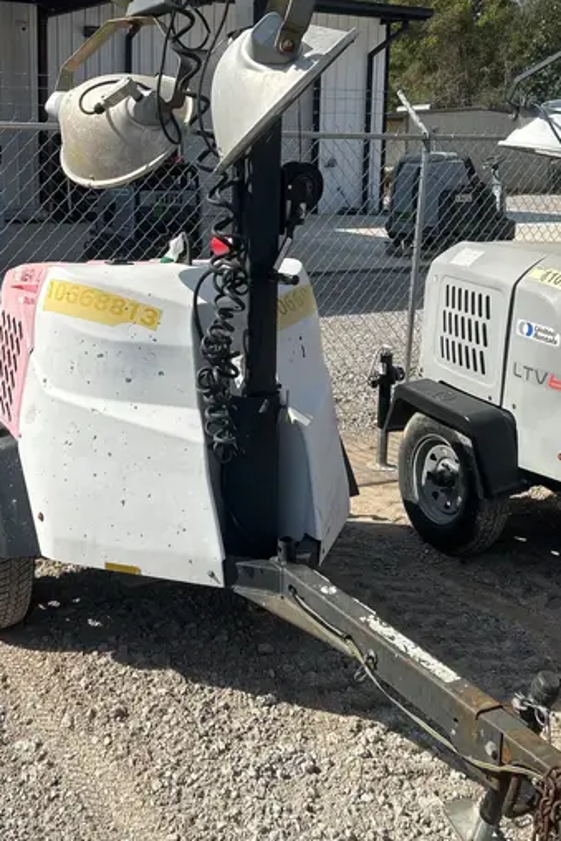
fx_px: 911
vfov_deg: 49.0
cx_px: 205
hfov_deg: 34.0
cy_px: 309
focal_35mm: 39
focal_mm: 5.7
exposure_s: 1/4444
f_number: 1.5
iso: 50
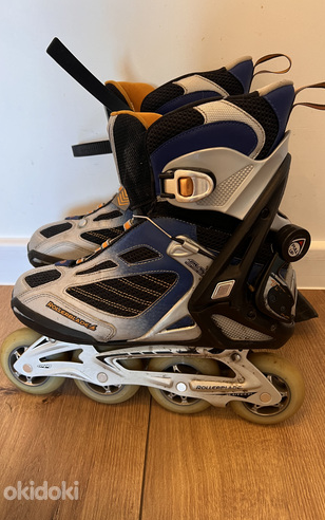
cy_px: 263
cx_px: 171
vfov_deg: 66.4
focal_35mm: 28
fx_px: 396
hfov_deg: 44.6
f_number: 1.5
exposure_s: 1/50
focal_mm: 5.7
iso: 160
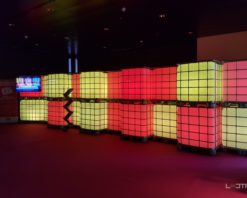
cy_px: 96
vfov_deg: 51.5
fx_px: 205
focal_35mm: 28
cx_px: 134
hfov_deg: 62.1
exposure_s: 1/50
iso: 250
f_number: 1.7
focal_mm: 4.2
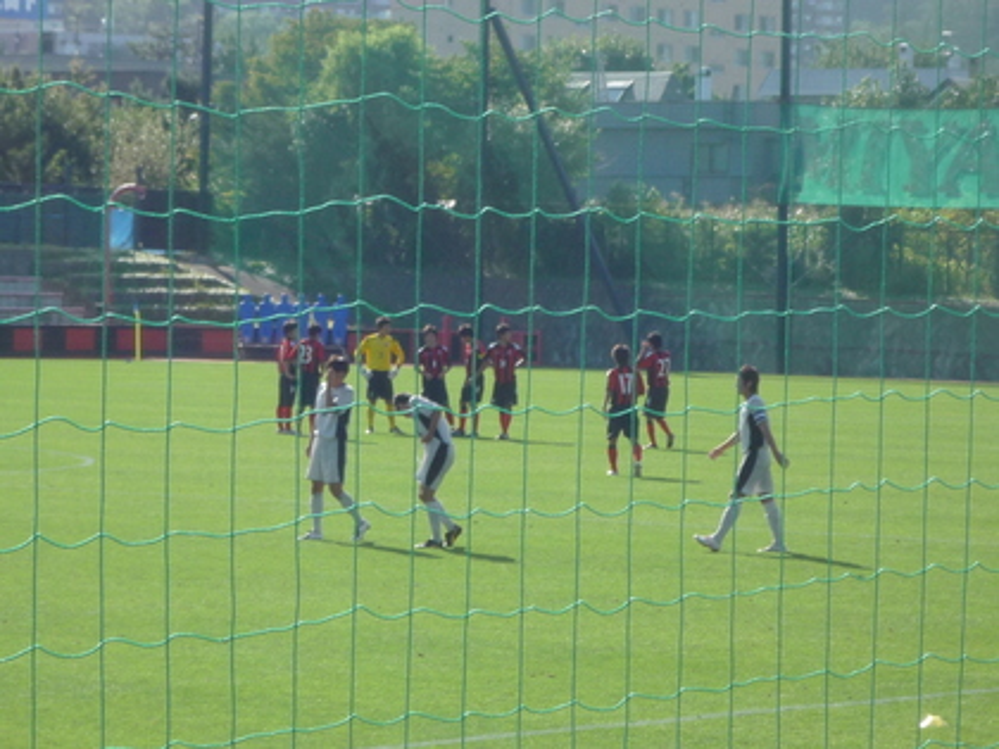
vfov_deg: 8.2
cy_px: 374
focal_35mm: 180
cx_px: 500
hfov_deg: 11.0
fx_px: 5195
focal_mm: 17.6
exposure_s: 1/250
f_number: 5.6
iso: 100
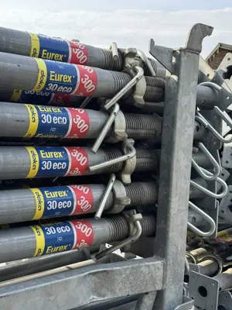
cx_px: 116
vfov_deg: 39.7
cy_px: 155
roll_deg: -4.5
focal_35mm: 48
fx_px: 429
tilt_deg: -4.2
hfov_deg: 30.3
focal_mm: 6.76
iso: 64
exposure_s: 1/470
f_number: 1.78
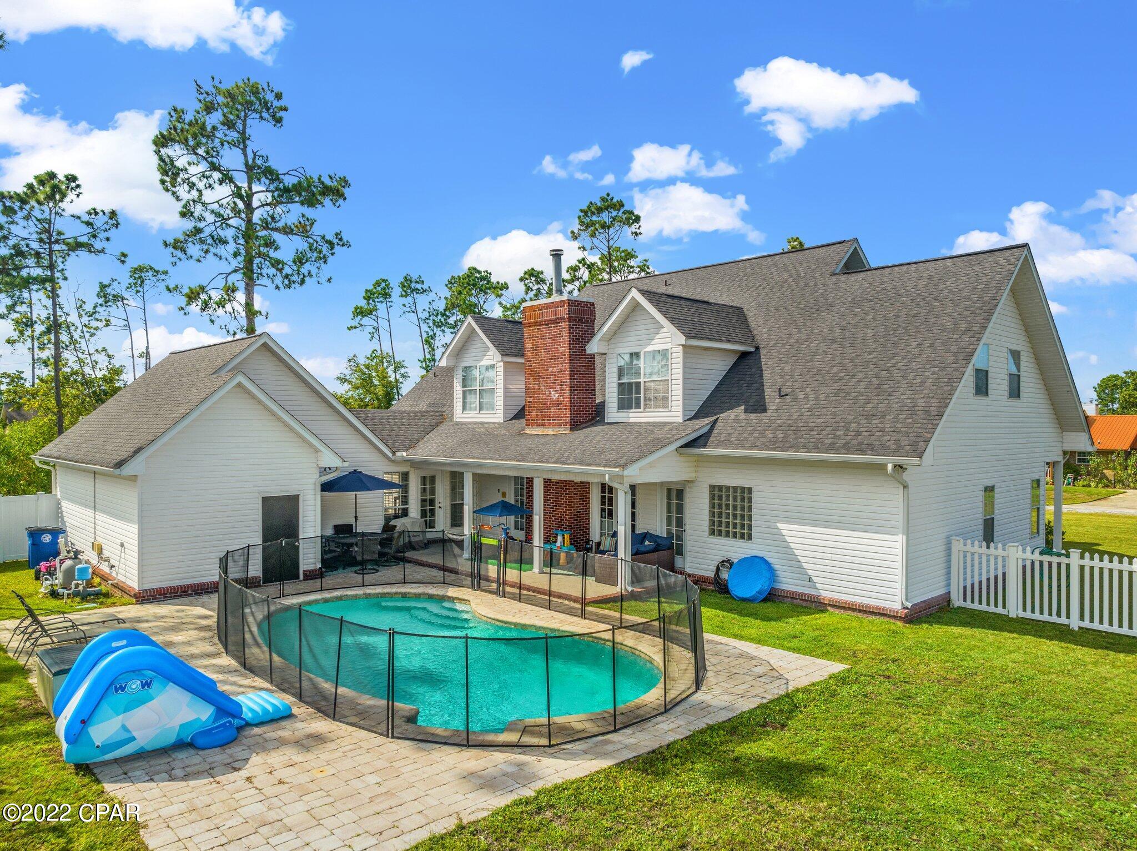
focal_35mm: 24
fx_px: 788
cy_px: 426
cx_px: 568
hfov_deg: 71.6
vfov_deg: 56.8
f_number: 5
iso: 100
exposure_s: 1/320
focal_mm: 12.29
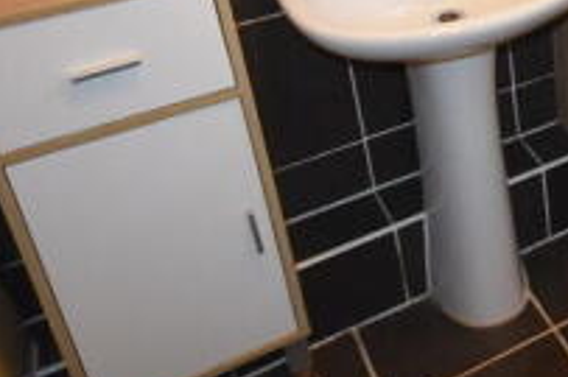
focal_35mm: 56
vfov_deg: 22.7
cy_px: -46
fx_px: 880
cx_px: 687
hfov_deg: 30.3
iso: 1800
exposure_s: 1/60
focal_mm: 11.5
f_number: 4.2
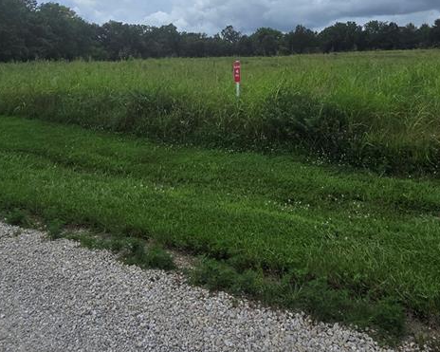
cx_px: 217
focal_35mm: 28
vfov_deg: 46.9
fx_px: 365
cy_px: 42
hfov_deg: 62.2
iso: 50
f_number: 2.2
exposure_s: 1/2016
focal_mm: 2.2
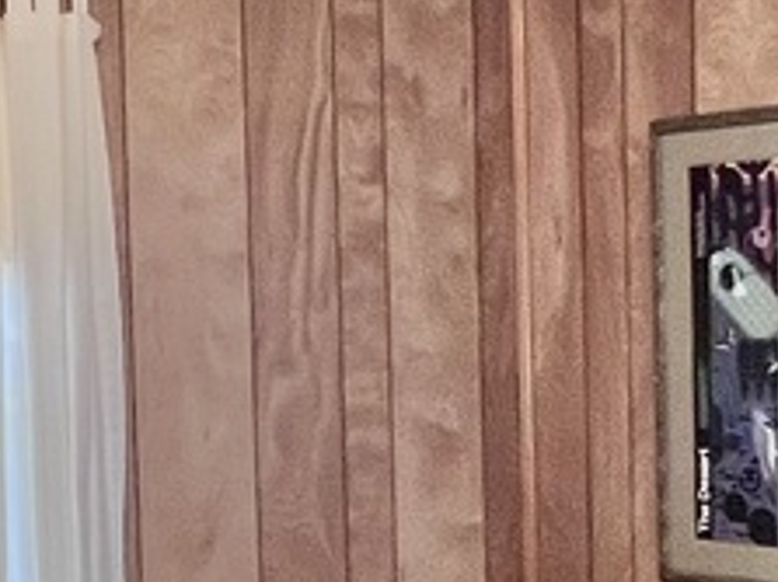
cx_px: 112
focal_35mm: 84
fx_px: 1887
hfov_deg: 22.8
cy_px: 411
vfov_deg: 17.5
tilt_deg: -3.8
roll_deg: +2.0
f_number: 1.8
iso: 200
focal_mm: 1.57
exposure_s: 1/120
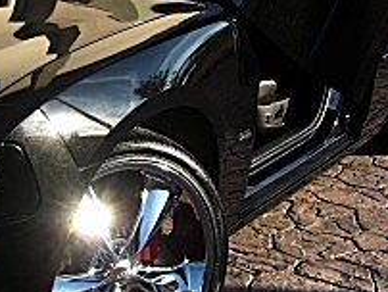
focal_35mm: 114
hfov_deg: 17.0
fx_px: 1279
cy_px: 27
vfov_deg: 12.9
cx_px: 35
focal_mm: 6.3
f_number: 2.8
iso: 50
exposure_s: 1/200
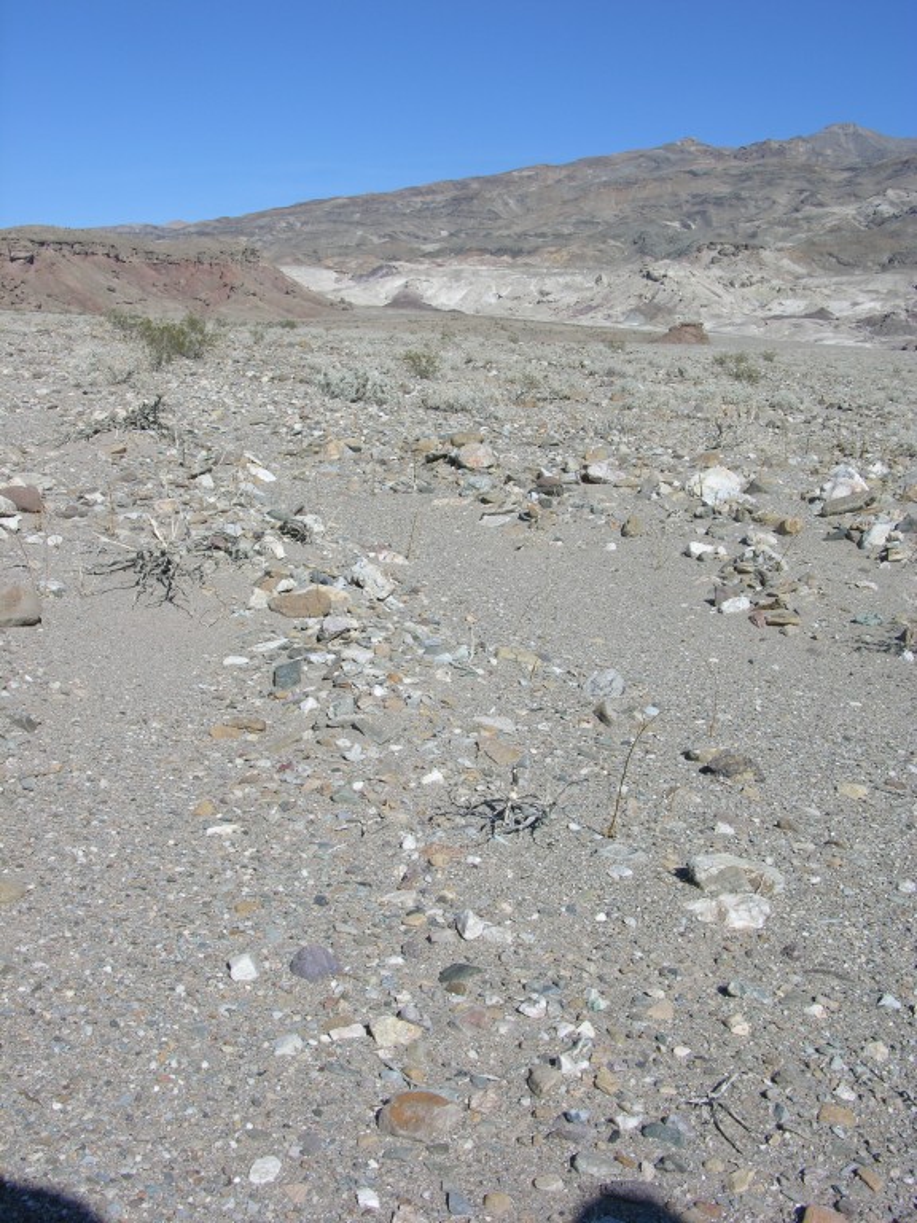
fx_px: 1236
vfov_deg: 52.6
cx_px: 458
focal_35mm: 35
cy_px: 612
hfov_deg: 40.7
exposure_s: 1/257
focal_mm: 8.9
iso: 50
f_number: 7.1
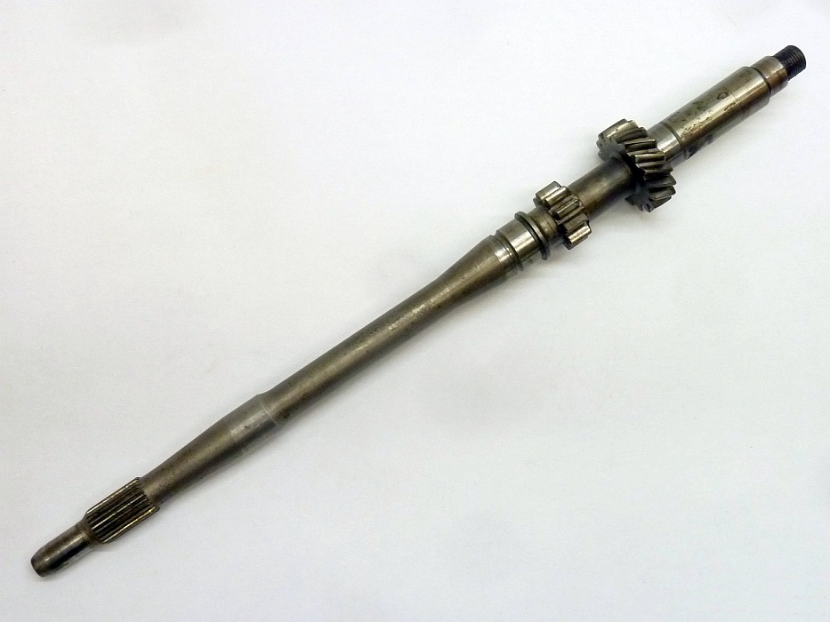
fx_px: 839
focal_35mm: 35
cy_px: 311
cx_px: 415
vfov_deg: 40.7
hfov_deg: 52.6
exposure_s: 1/30
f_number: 3.5
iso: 320
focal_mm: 5.7
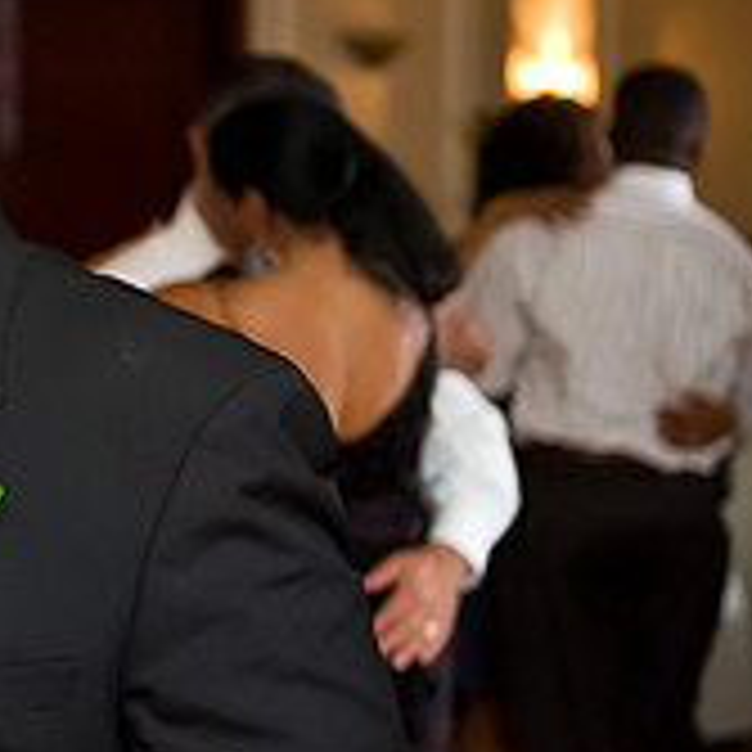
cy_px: 275
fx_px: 3490
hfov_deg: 11.9
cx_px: -288
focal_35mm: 142
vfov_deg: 12.3
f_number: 2.8
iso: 3200
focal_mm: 48
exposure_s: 1/125
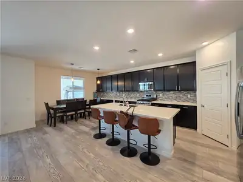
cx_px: 122
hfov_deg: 106.2
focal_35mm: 13
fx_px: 91
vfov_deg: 89.9
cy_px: 91
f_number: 1.9
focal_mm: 2.2
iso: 160
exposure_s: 1/60
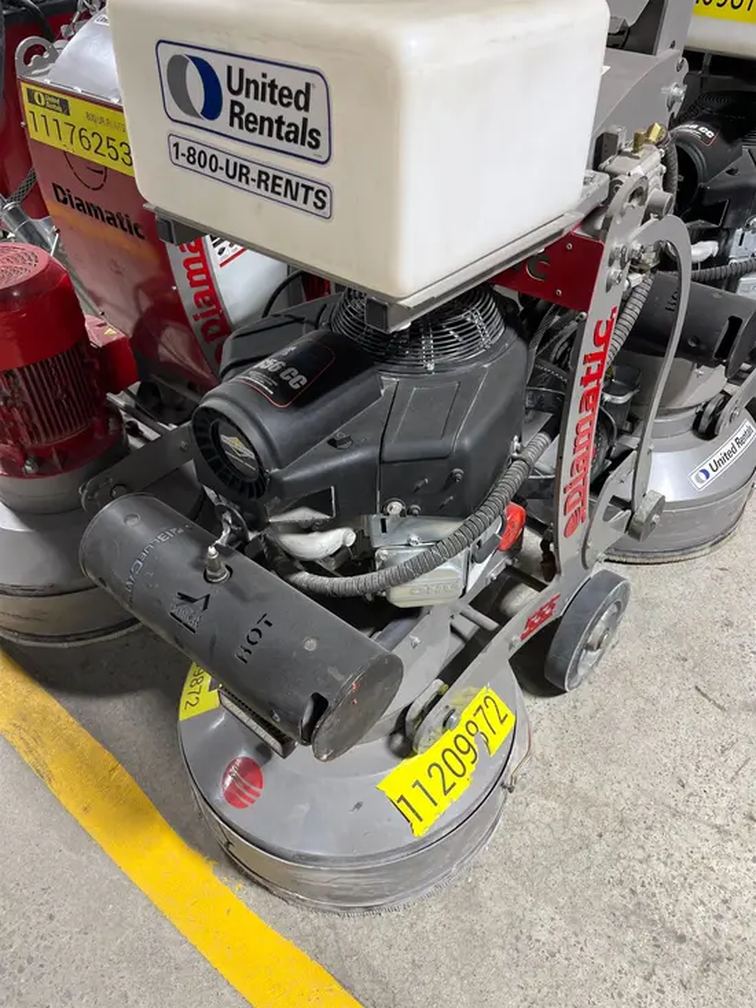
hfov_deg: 53.1
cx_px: 378
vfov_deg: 67.3
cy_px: 504
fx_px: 757
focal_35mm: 26
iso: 80
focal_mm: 5.1
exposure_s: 1/60
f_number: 1.6
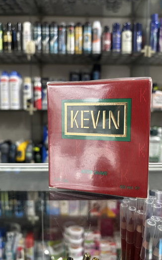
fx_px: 198
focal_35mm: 28
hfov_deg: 44.5
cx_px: 83
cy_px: 130
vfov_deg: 66.5
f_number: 1.6
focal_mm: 5.96
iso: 500
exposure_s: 1/50
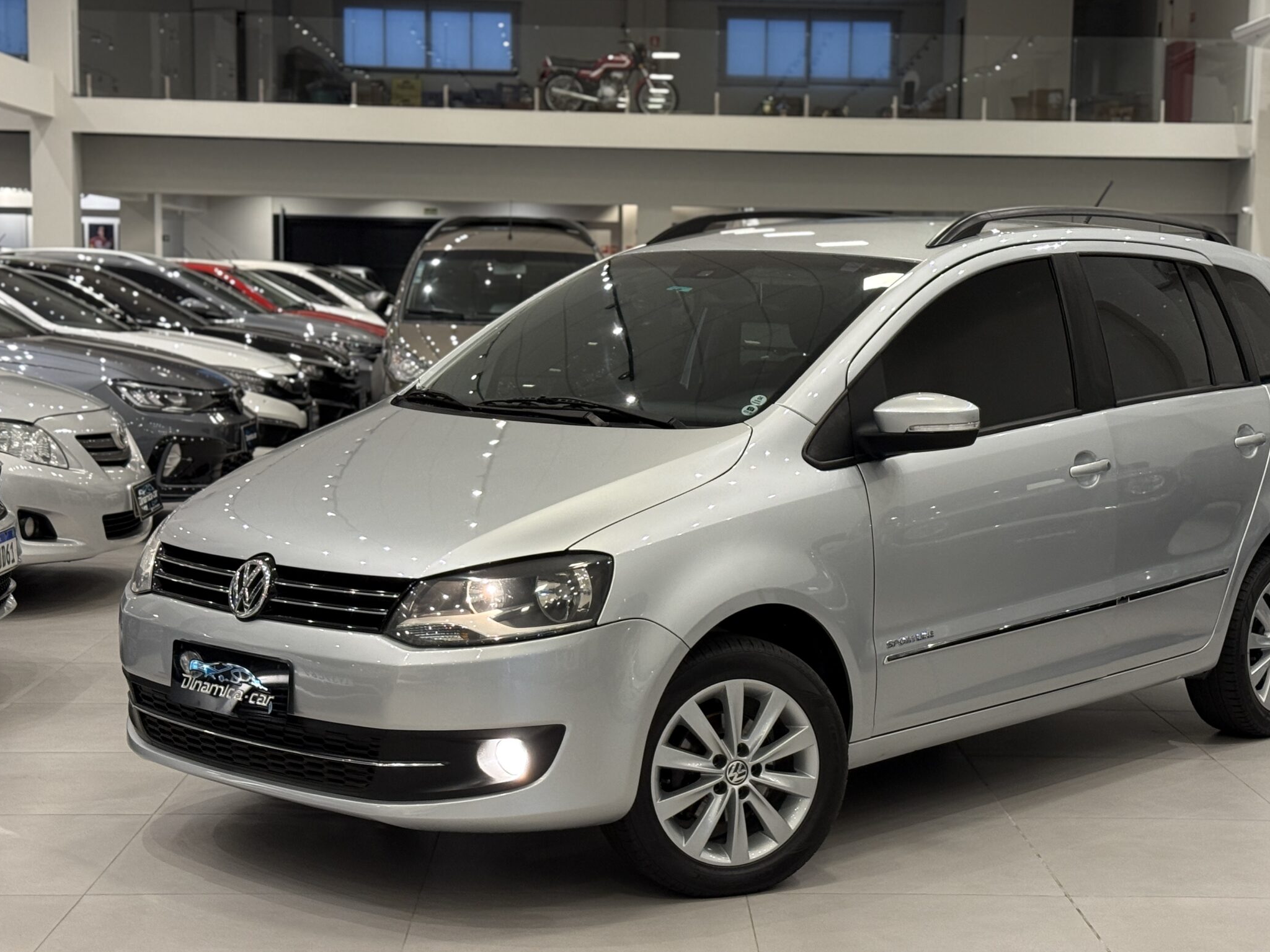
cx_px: 719
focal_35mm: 60
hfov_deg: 32.1
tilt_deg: -5.5
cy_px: 495
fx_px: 2201
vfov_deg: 24.4
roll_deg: -1.2
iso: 200
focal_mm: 6.76
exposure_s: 1/60
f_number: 1.78
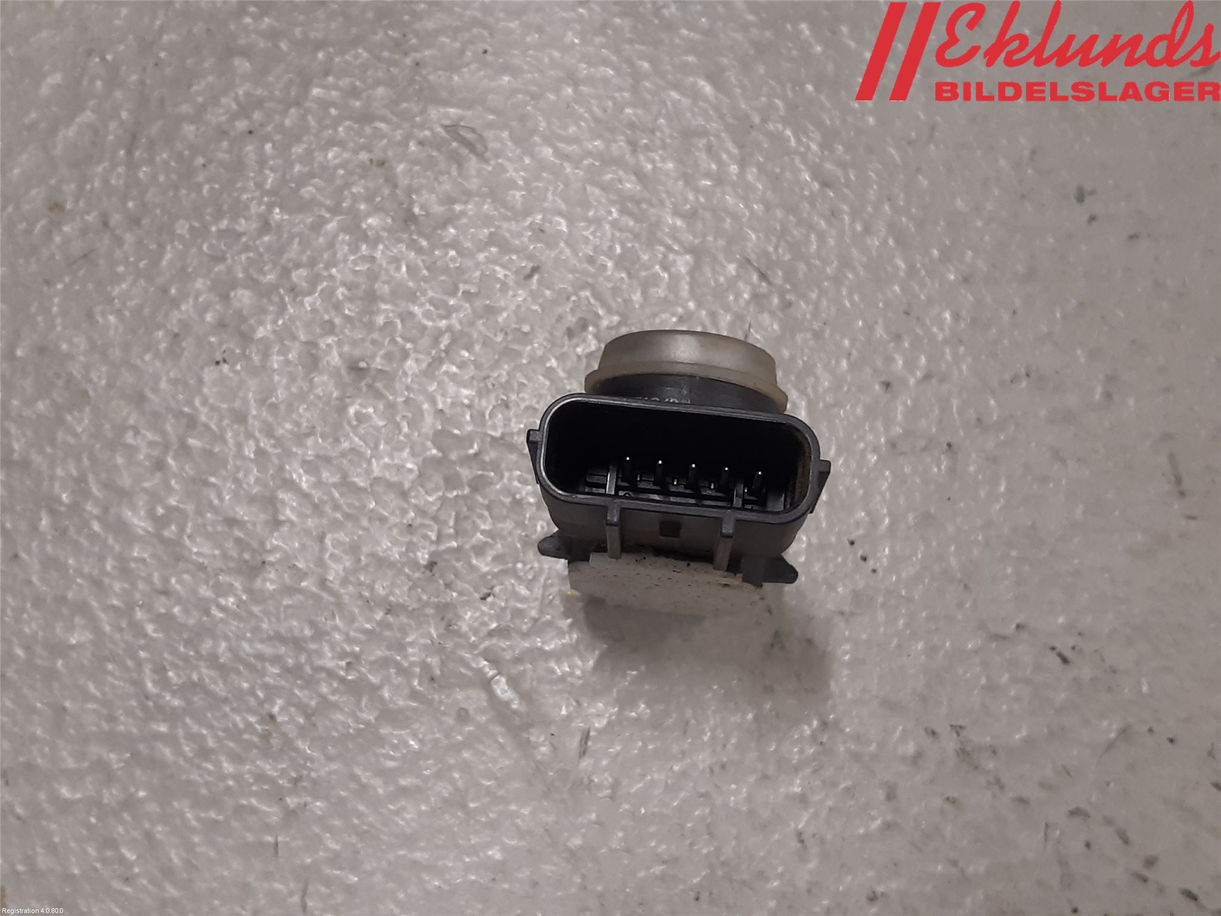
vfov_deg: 53.1
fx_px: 917
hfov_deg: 67.3
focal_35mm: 26
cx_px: 610
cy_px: 458
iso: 125
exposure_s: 1/50
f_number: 1.7
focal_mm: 3.93
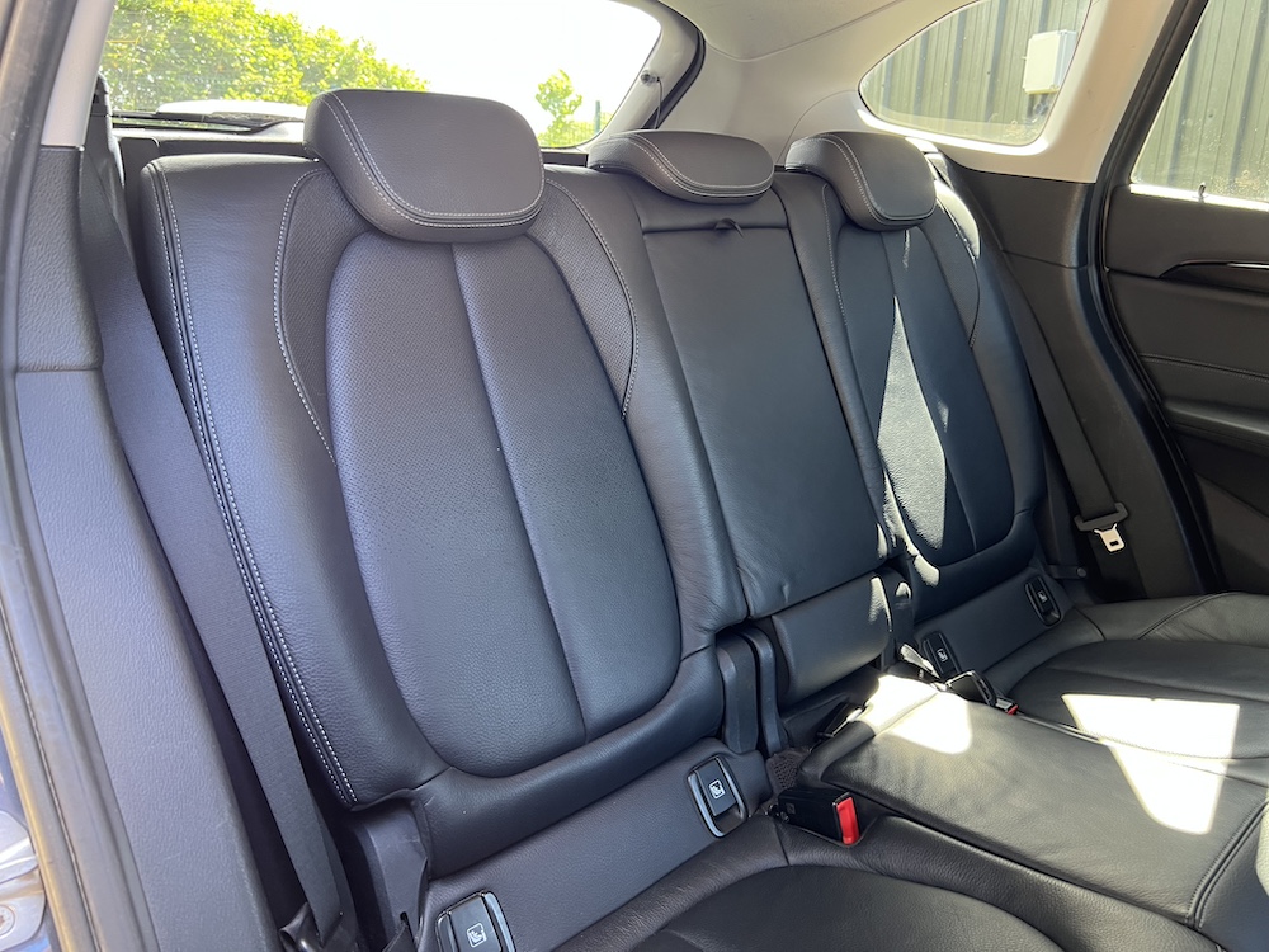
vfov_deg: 53.1
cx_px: 634
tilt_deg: -17.0
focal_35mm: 26
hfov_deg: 67.3
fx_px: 953
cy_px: 476
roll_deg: -1.5
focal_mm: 5.7
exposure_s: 1/60
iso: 125
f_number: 1.5
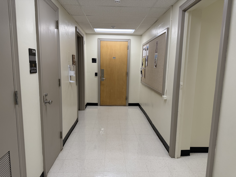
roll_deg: -1.5
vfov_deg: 56.8
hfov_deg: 71.6
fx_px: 164
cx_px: 118
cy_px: 88
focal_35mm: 24
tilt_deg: -8.4
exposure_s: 1/301
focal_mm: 6.76
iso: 200
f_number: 1.78
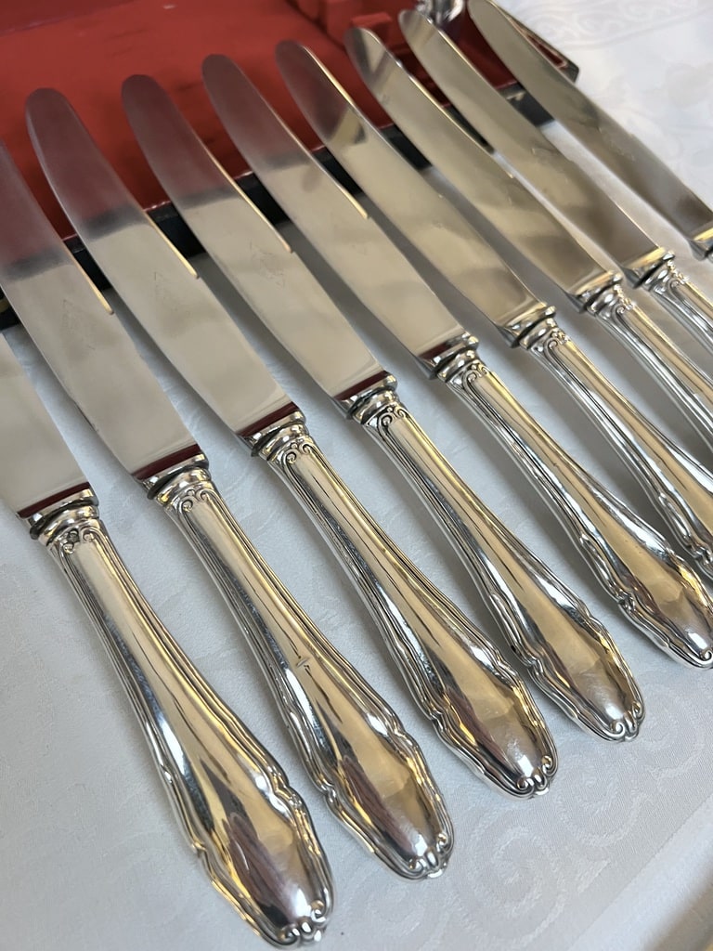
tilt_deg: -57.5
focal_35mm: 26
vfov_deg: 67.3
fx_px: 714
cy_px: 476
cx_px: 356
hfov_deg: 53.1
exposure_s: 1/50
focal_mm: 5.7
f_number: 1.5
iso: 320
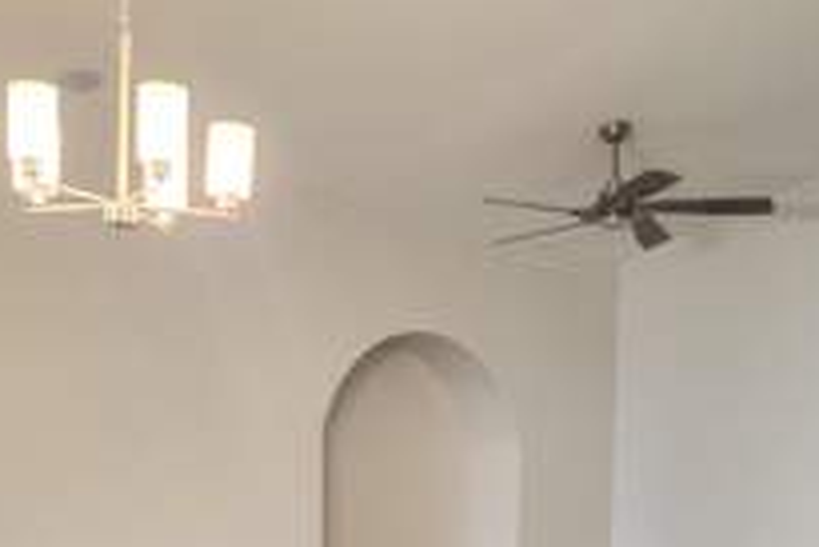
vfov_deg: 22.5
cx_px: 356
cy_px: 637
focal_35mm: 56
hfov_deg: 35.6
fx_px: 1275
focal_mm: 5.4
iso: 400
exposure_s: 1/120
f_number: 1.8
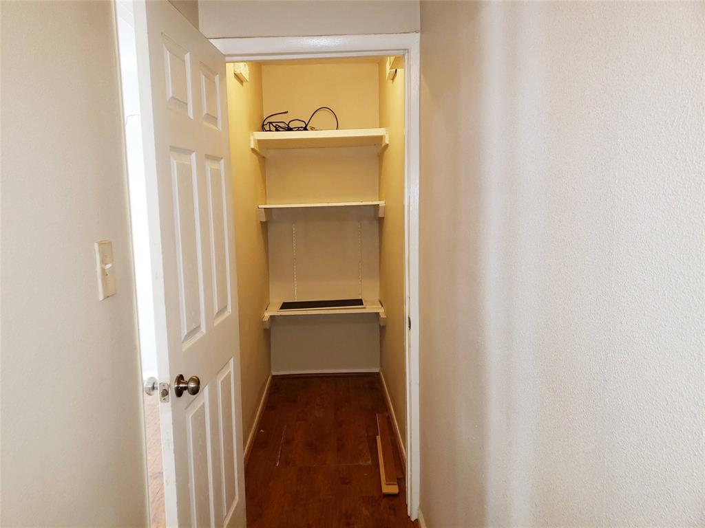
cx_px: 352
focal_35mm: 26
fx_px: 530
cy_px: 264
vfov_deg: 53.1
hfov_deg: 67.3
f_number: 1.5
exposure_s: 1/40
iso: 100
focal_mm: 4.3
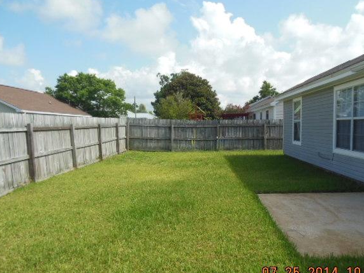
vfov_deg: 49.7
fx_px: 295
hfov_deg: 63.3
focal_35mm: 28
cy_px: 150
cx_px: 197
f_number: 3.2
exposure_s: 1/1250
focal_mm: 4.5
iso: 125
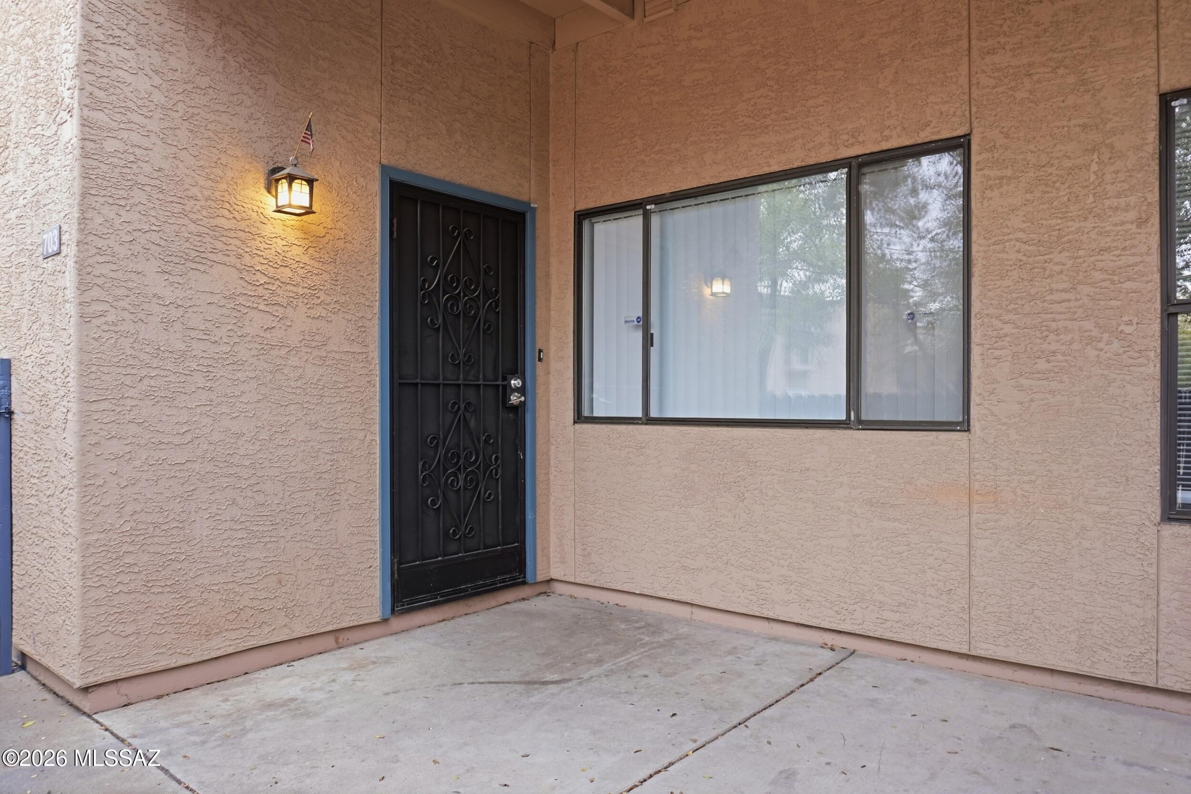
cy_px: 397
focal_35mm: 24
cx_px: 596
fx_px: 794
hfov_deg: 73.7
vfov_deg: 53.1
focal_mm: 16
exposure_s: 1/50
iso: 250
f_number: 5.6
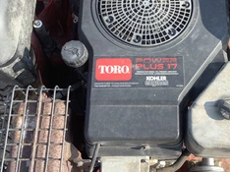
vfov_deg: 27.4
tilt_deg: -66.7
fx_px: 352
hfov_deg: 35.9
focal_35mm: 53
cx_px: 152
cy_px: 62
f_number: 2.4
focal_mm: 3.3
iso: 25
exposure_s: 1/359
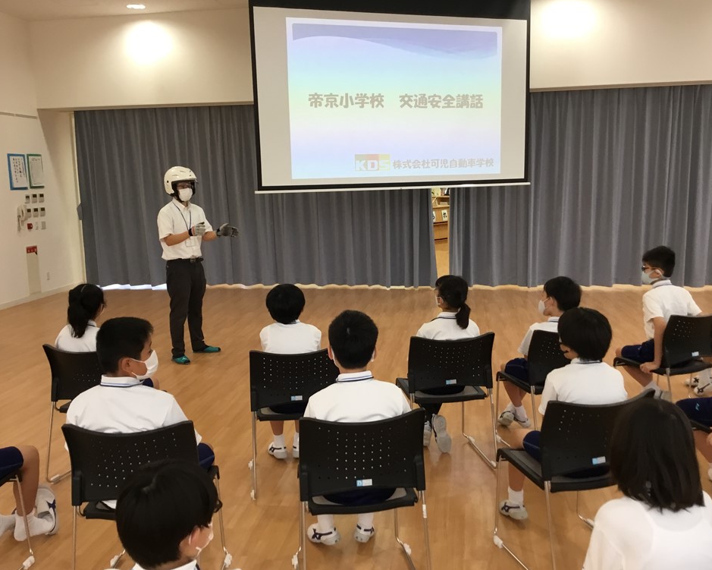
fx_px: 695
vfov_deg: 44.5
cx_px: 345
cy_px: 280
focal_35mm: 33
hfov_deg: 54.2
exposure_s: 1/30
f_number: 2.4
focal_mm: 3.3
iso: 25
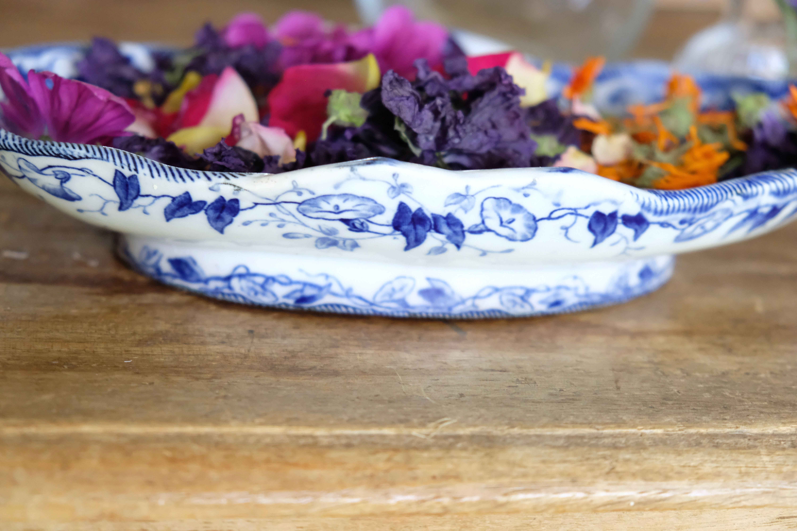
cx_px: 398
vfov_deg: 19.7
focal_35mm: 69
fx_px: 1527
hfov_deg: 29.2
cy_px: 266
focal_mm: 46.3
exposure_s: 1/60
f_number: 4
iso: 3200
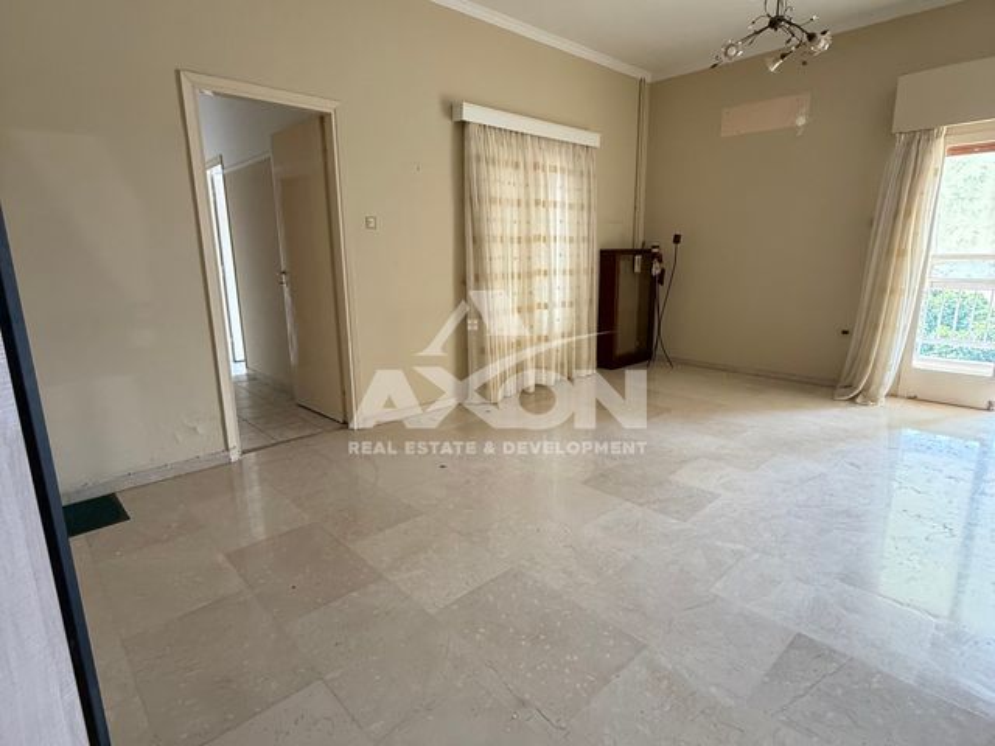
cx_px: 498
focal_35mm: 14
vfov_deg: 85.7
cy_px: 373
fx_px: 402
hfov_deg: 102.1
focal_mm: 2.22
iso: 320
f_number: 2.2
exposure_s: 1/80
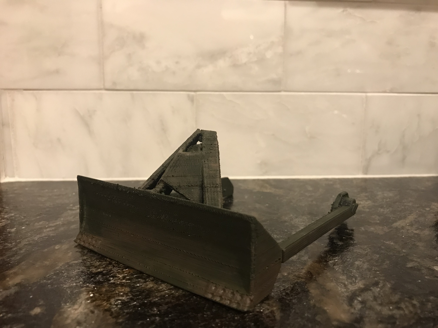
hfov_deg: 63.4
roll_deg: +0.0
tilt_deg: -9.0
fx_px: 354
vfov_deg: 49.7
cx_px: 219
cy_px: 164
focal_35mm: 28
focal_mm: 3.99
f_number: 1.8
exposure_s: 1/7
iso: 80
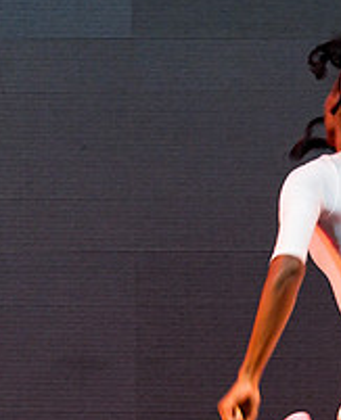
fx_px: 5255
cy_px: 292
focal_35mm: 420
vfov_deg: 4.6
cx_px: 410
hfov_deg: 3.7
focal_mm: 105
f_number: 5
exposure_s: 1/160
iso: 3200
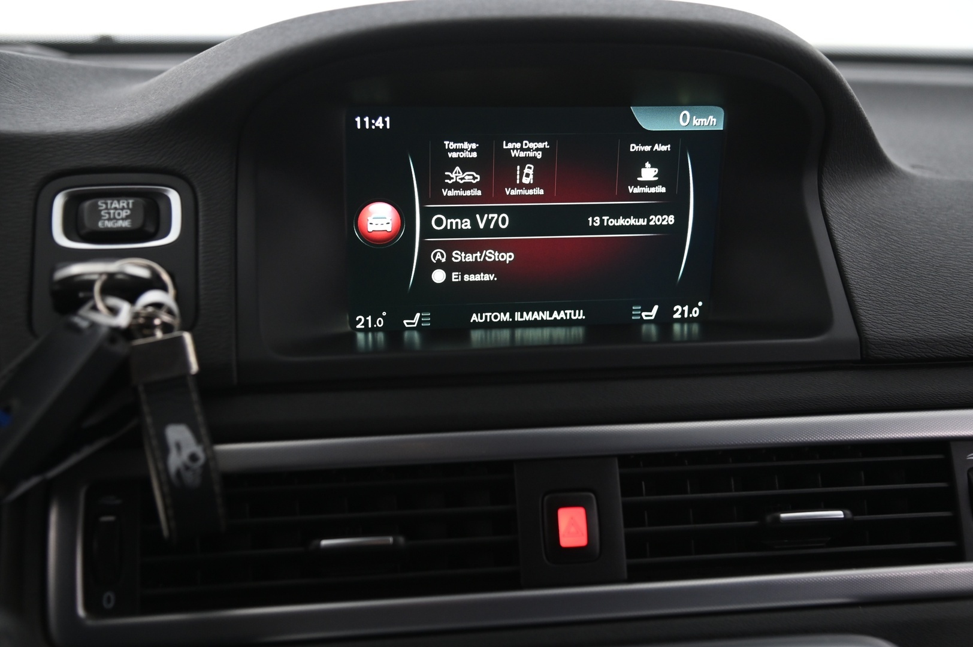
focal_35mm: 46
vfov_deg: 29.2
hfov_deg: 42.8
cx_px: 486
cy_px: 324
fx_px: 1242
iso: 2000
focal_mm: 46
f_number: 4
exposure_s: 1/30
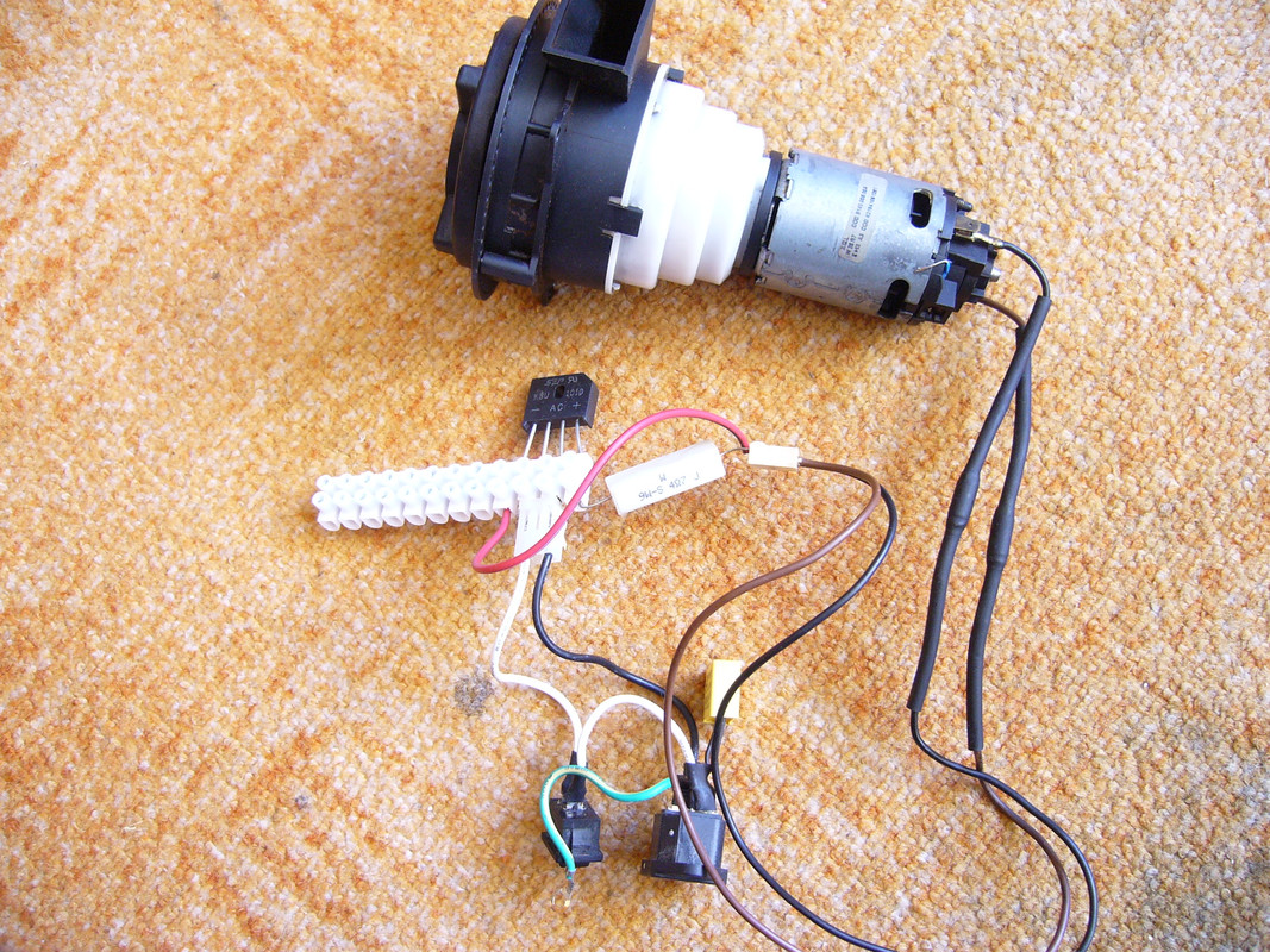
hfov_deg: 52.6
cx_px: 635
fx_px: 1284
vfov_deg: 40.7
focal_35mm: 35
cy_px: 476
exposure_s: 1/8
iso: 150
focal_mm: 5.8
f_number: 2.8
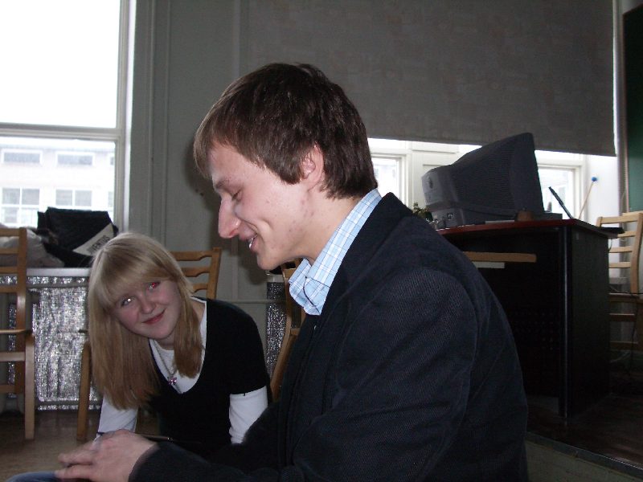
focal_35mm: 41
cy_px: 241
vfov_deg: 35.1
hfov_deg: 45.8
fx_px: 762
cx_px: 322
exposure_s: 1/60
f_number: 2.8
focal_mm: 6.8
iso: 200
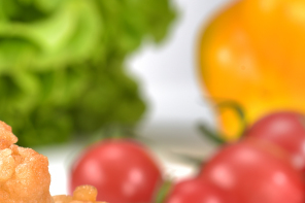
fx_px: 3514
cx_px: -9
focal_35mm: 415
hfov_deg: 5.0
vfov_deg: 3.3
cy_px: 332
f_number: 16
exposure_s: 1/125
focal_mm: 120
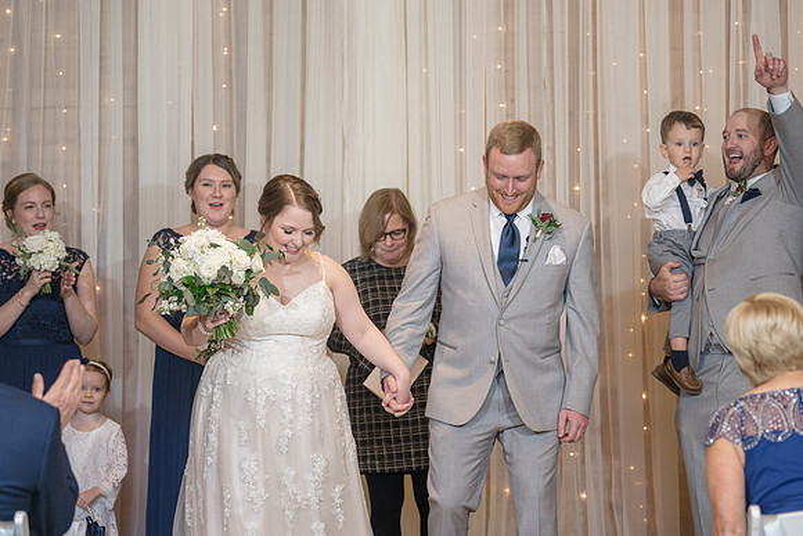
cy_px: 270
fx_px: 2623
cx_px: 405
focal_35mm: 118
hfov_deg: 17.4
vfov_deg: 11.7
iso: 2000
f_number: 4
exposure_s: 1/200
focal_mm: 116
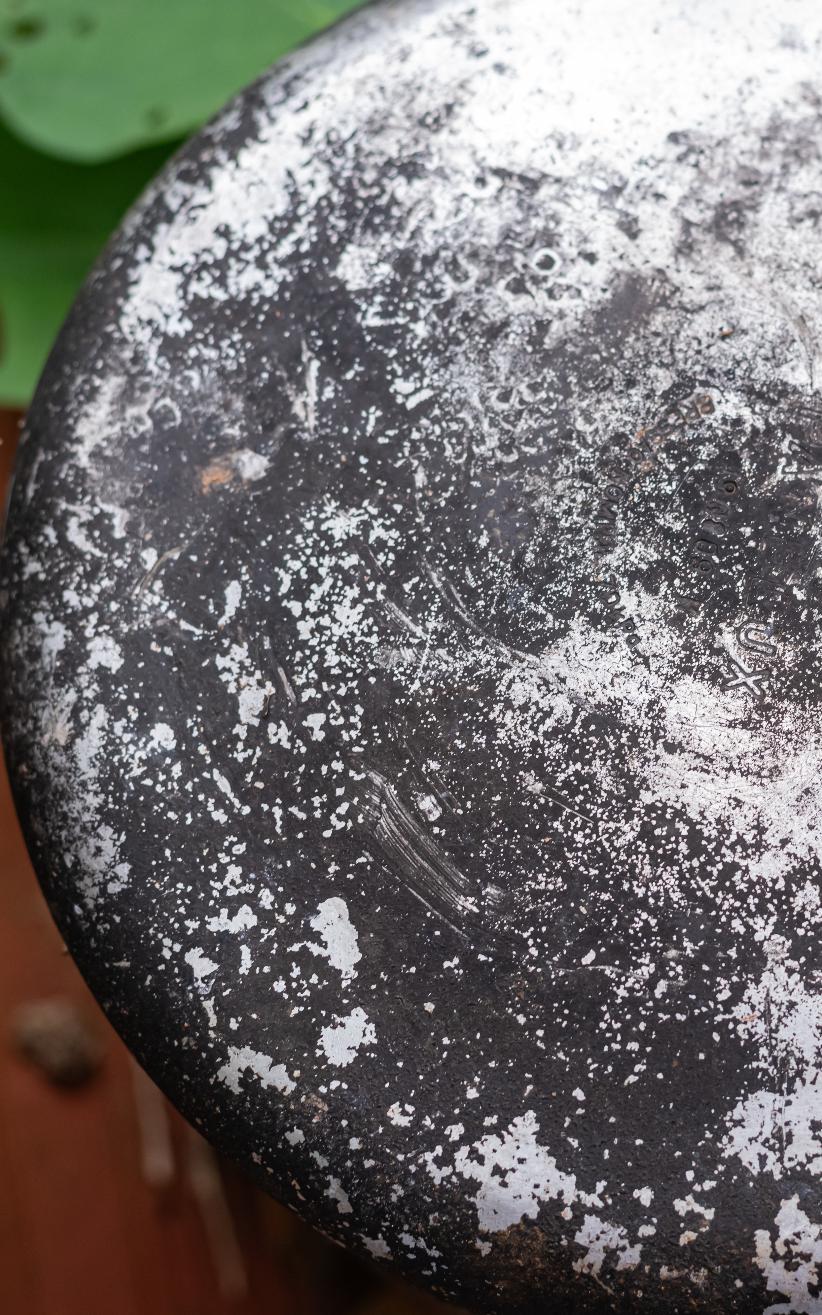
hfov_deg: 16.8
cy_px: 663
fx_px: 2760
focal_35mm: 77
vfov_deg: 26.8
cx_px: 677
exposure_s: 1/200
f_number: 4
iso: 500
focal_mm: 50
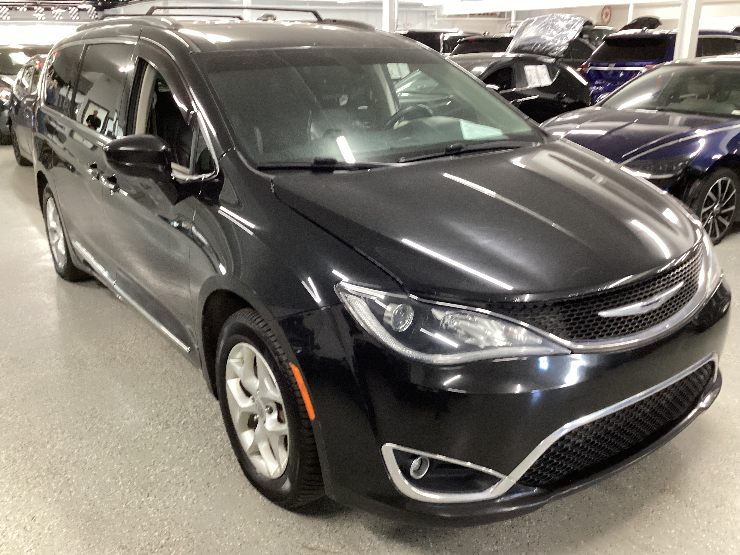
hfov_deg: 58.4
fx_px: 663
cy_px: 278
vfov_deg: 45.4
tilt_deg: -20.2
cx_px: 370
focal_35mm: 31
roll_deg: +0.4
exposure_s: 1/33
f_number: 2.4
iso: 250
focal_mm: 3.3
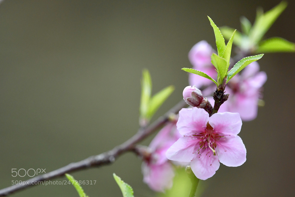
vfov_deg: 2.2
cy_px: 98
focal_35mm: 630
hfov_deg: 3.3
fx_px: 5163
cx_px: 148
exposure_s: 1/250
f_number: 5.6
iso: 1000
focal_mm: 420
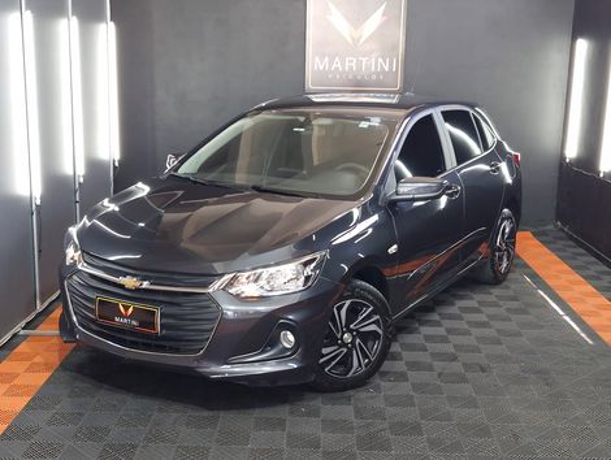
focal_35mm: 23
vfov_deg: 59.0
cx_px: 306
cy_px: 230
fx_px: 407
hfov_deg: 73.8
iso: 250
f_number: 1.8
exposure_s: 1/60
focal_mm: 5.54
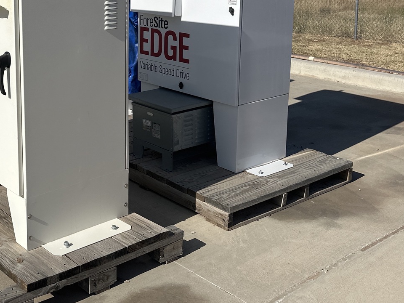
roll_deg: +2.4
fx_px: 584
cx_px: 43
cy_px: 53
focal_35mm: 50
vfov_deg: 28.4
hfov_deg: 35.9
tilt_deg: -11.9
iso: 80
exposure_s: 1/13699
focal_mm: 6.86
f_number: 1.78
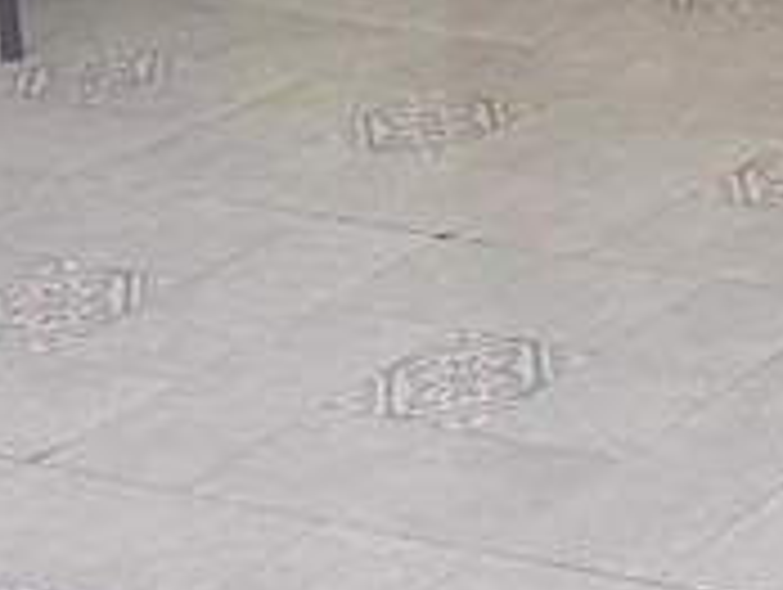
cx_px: 1778
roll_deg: +1.1
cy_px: -653
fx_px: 3194
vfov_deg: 9.7
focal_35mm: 141
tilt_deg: -7.4
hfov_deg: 11.8
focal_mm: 6.76
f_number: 1.78
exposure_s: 1/1366
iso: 80
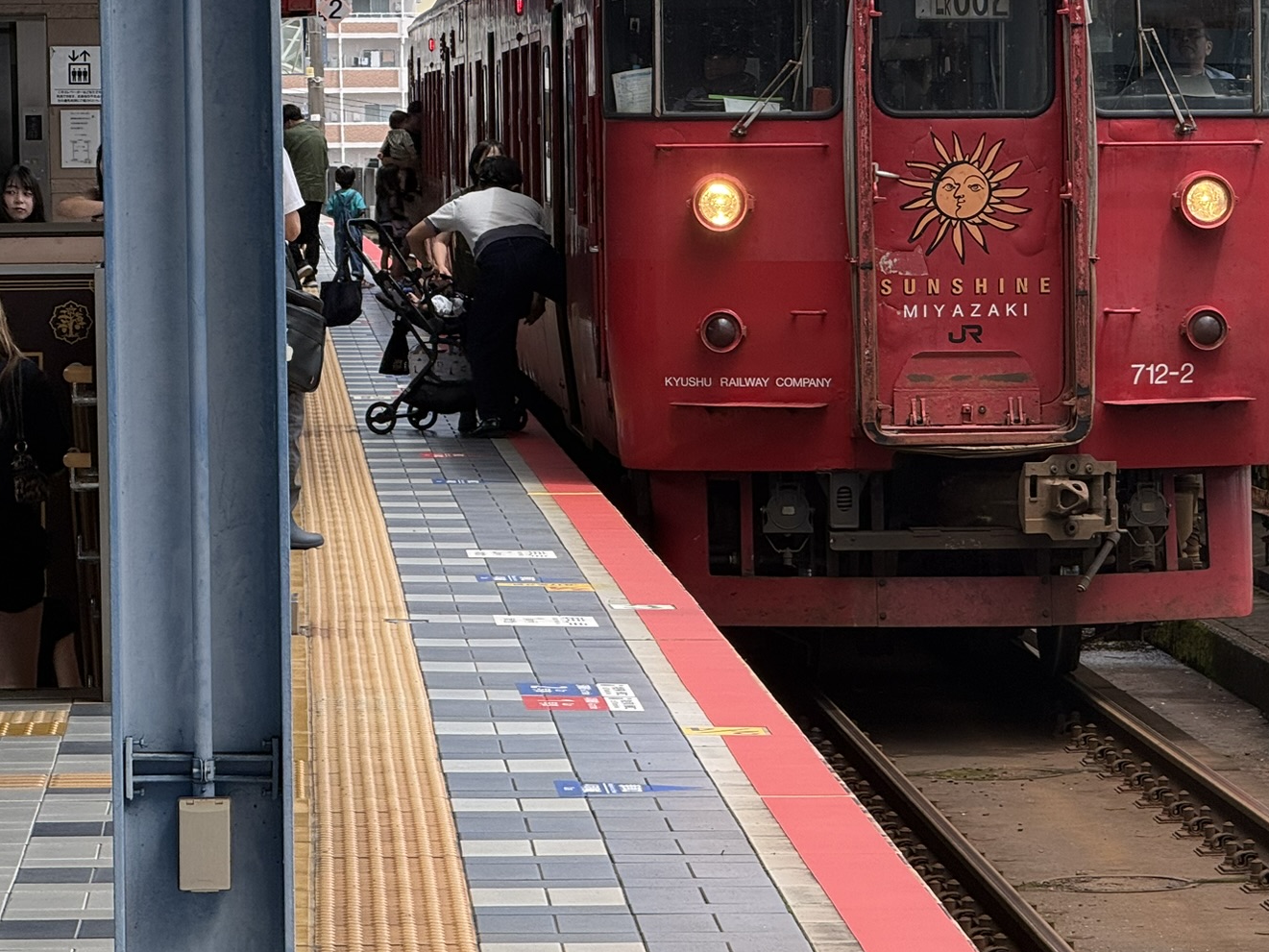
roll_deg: +0.4
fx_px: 6819
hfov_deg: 10.6
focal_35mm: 186
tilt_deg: -1.1
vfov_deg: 8.0
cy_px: 346
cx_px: 921
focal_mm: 15.66
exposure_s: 1/776
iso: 64
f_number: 2.8
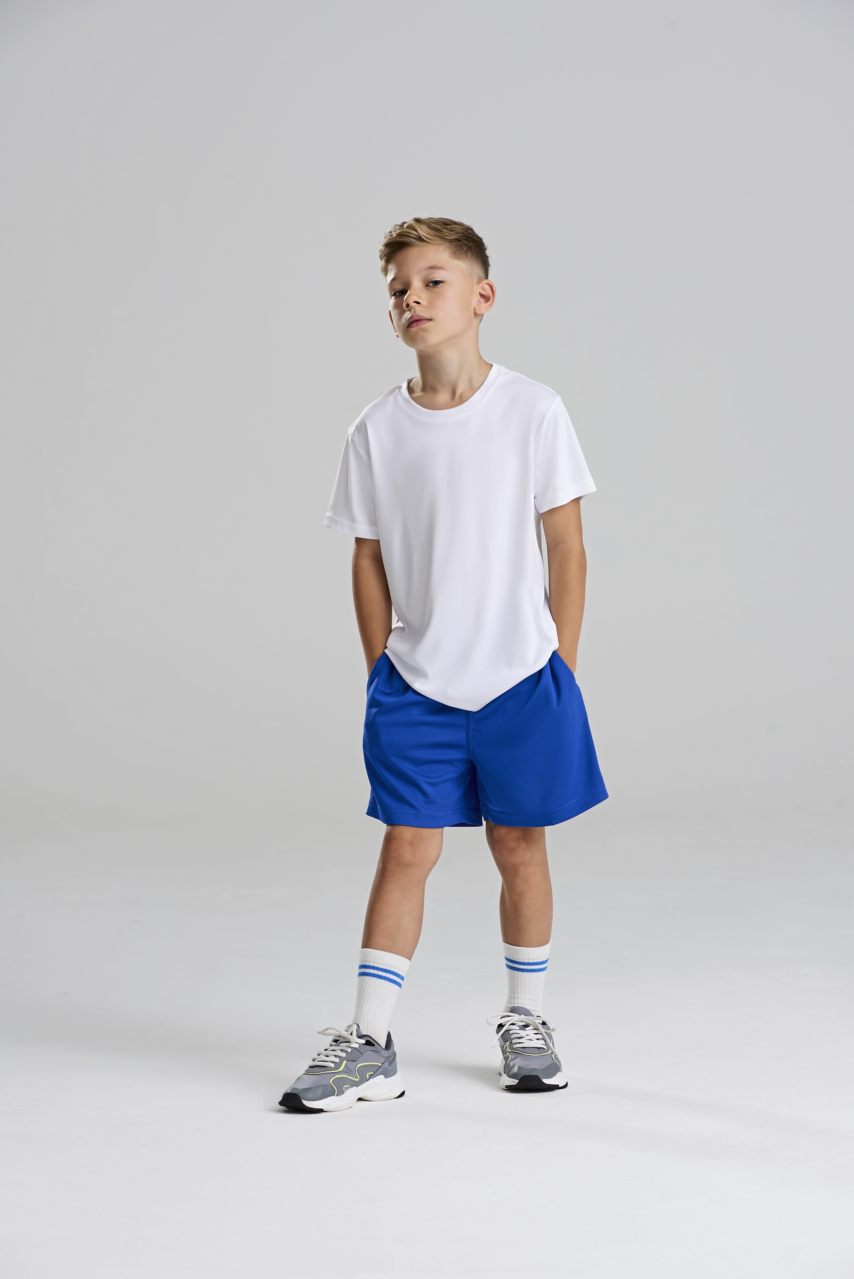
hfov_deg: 11.2
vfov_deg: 16.8
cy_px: 640
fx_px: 4337
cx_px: 427
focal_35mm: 122
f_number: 9
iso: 160
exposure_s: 1/160
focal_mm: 122
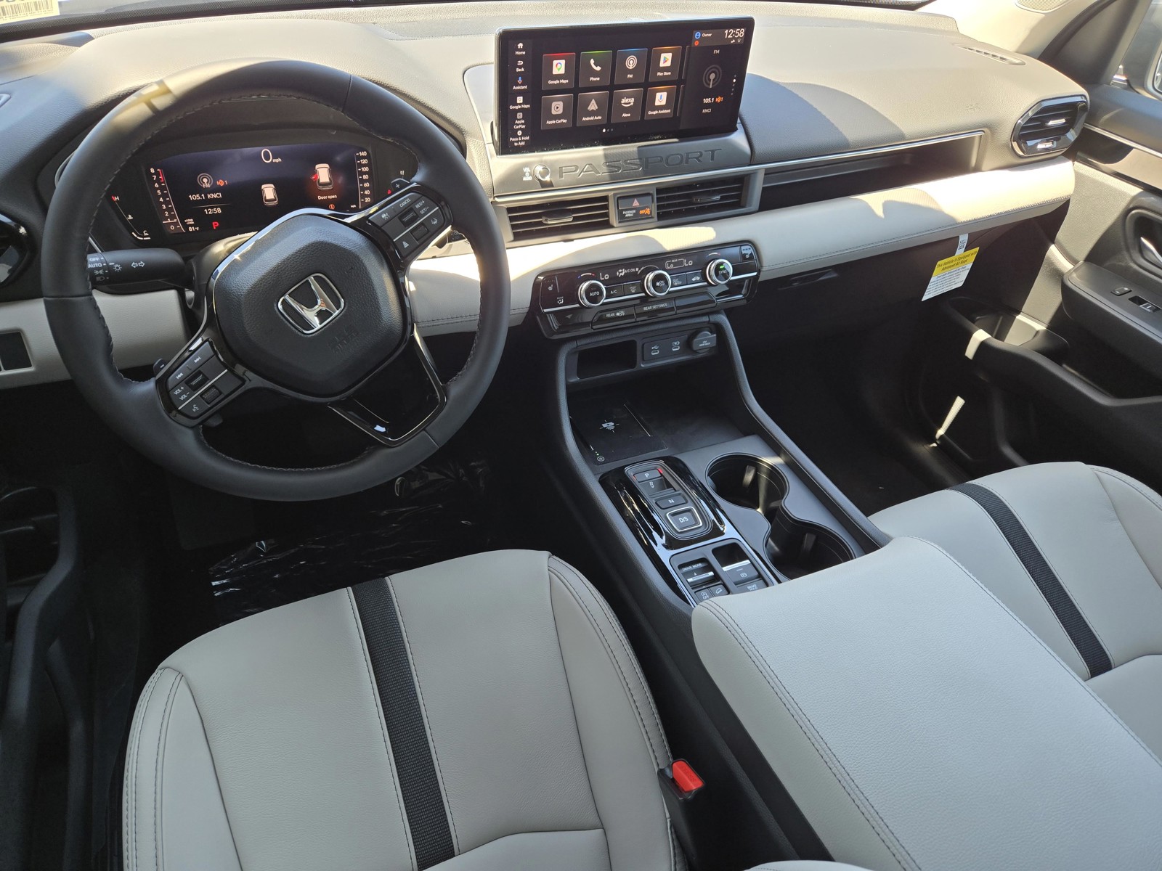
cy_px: 436
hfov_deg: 73.9
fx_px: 772
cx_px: 581
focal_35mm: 23
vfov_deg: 58.9
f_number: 1.8
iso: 80
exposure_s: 1/180
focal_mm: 5.4
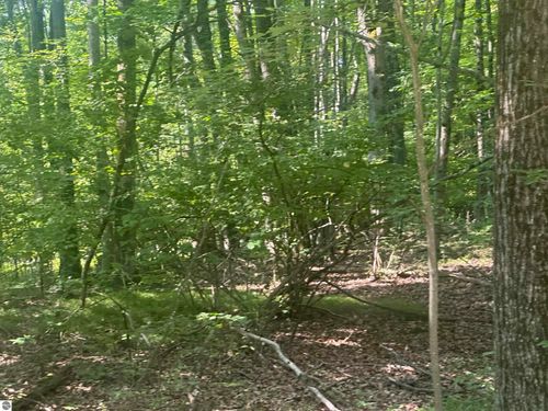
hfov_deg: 25.3
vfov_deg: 19.1
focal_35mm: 77
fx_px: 1219
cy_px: 206
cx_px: 274
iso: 200
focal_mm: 9
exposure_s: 1/99
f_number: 2.8
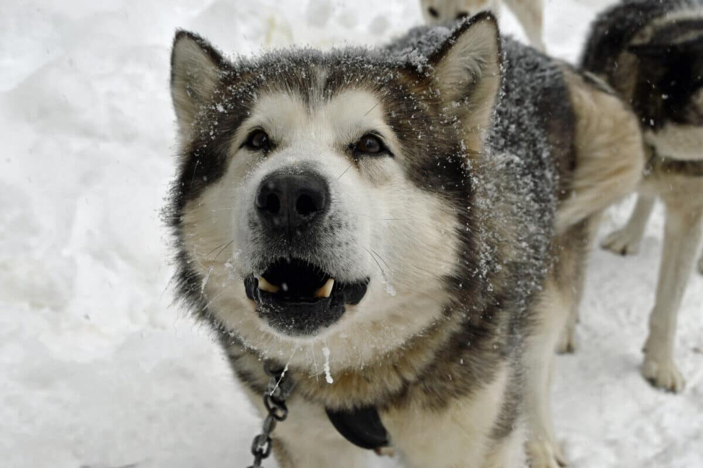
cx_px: 352
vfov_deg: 25.1
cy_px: 234
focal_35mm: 54
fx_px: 1054
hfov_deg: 36.9
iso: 100
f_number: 9
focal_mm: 36
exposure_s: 1/320
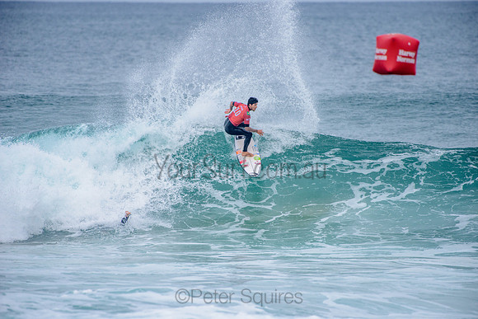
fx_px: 6640
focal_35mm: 500
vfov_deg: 2.8
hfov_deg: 4.1
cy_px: 160
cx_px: 239
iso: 250
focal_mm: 500
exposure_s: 1/2000
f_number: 5.6
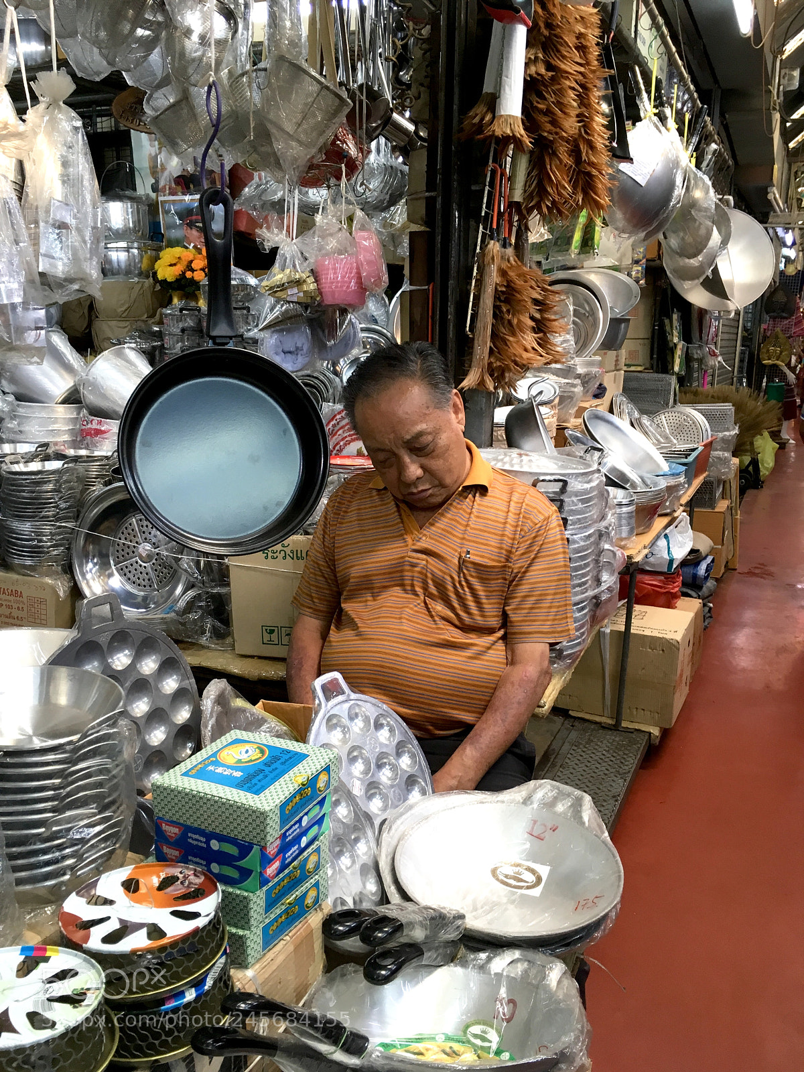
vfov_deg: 61.7
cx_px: 402
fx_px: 898
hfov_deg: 48.2
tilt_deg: -16.5
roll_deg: -0.2
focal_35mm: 29
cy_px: 536
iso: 100
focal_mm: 4.15
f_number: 2.2
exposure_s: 1/33
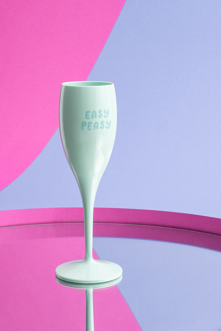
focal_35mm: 105
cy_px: 166
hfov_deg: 13.0
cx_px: 110
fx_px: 967
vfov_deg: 19.5
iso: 100
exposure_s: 1/125
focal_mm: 70
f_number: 18
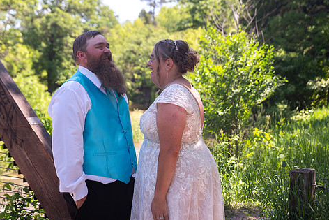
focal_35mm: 59
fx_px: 539
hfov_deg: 33.9
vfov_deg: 23.0
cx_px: 144
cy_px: 107
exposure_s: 1/125
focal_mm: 48
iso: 31
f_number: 3.5
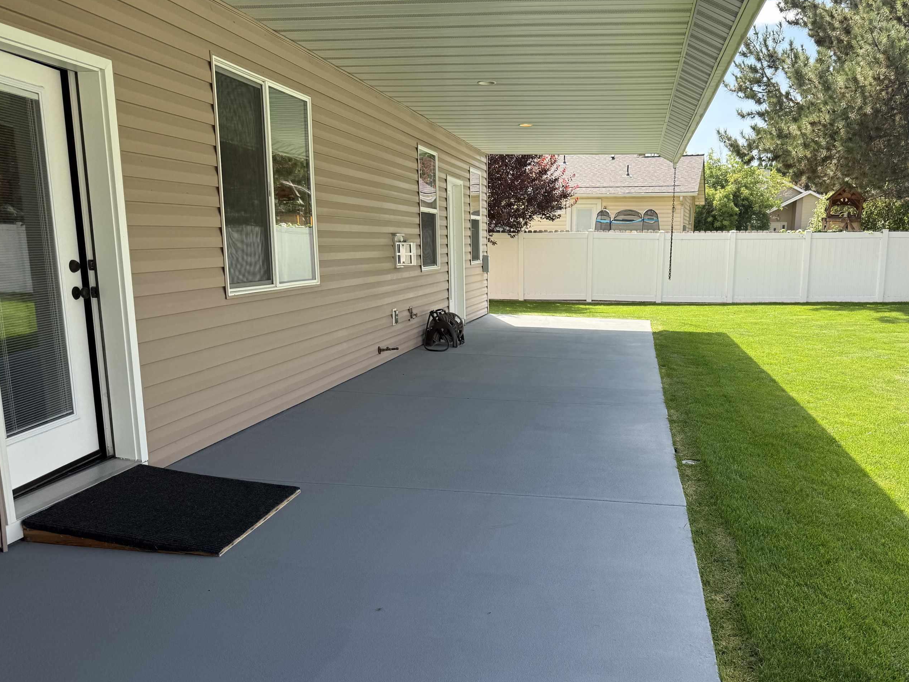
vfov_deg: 48.1
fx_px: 762
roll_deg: -0.4
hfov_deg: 61.1
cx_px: 547
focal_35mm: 29
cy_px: 391
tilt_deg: -11.8
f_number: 1.78
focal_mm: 6.76
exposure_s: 1/1046
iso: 80
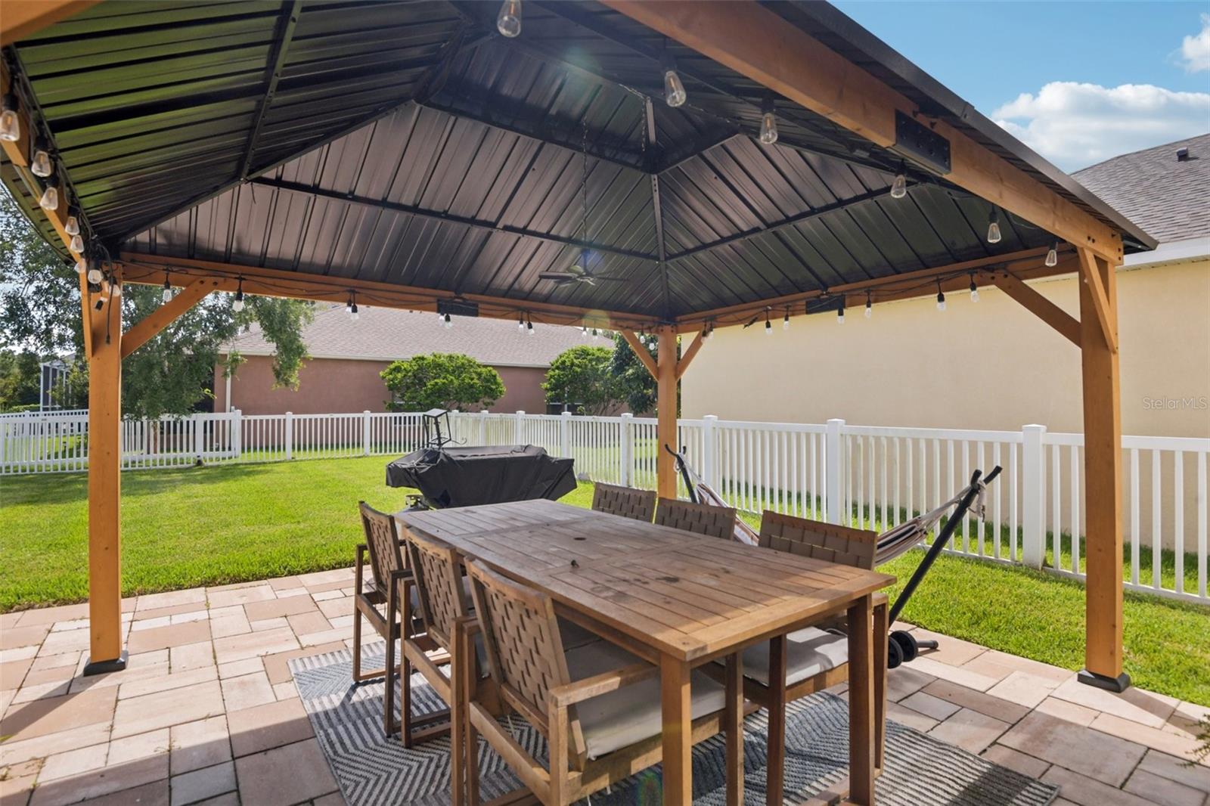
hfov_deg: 93.3
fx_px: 571
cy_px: 403
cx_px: 605
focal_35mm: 17
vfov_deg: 70.4
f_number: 8
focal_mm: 17
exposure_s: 1/640
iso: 400
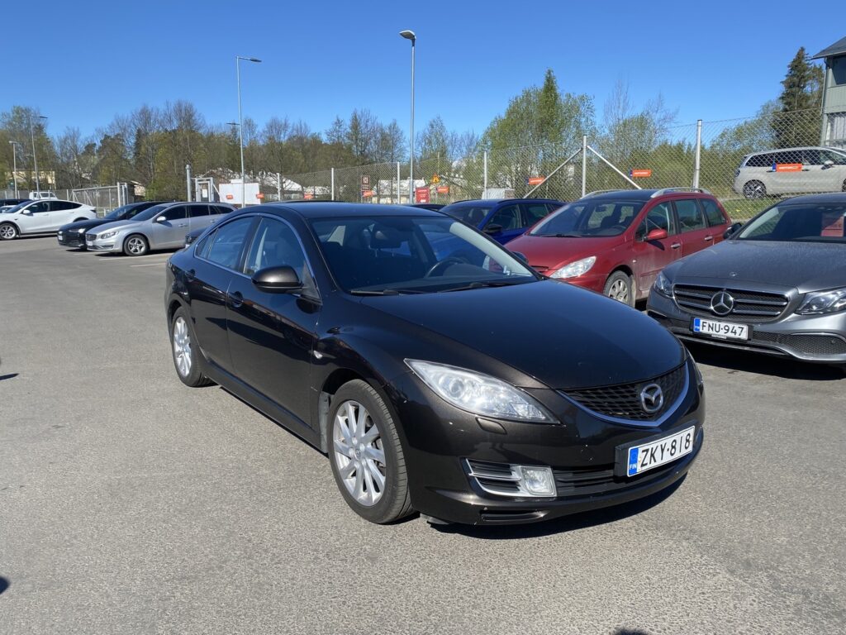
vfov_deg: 53.1
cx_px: 423
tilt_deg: -9.9
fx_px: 635
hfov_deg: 67.3
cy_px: 318
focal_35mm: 26
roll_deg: +0.0
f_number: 1.8
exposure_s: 1/2410
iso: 32
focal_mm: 4.25
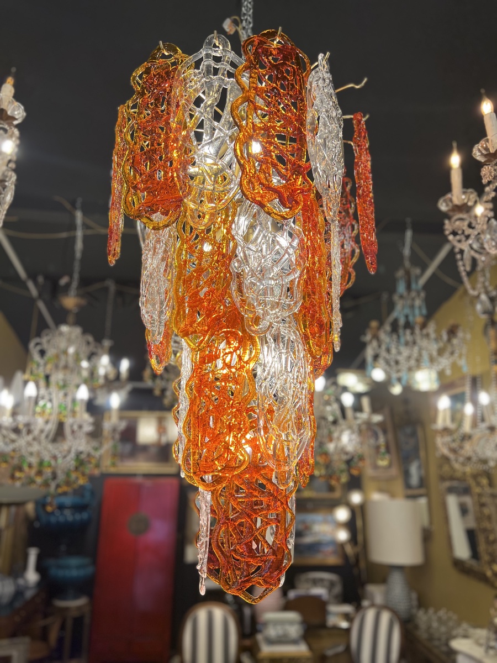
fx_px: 498
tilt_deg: +16.4
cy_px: 332
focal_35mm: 26
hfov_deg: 53.1
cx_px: 248
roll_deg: +0.3
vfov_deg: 67.3
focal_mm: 5.7
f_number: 1.5
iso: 40
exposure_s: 1/224
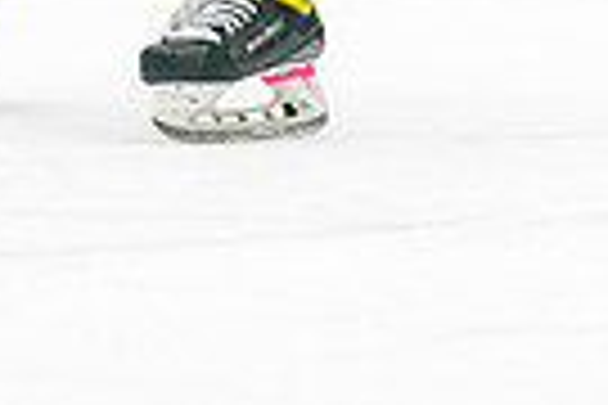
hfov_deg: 1.8
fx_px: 19319
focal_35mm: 1144
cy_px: -261
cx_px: -91
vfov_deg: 1.2
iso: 3200
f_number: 2.8
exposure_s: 1/1250
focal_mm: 200
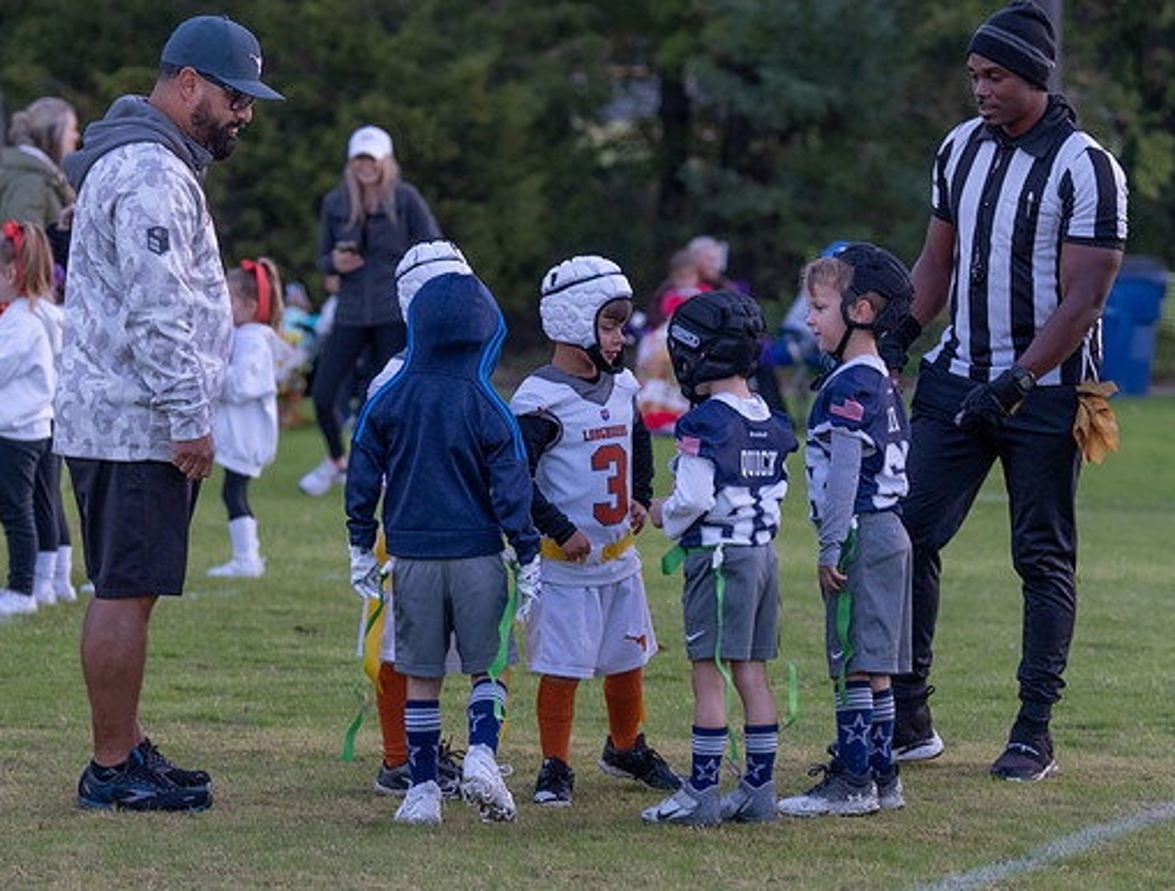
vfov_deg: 9.5
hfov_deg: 12.5
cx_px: 551
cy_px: 536
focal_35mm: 157
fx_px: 5351
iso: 320
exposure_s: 1/320
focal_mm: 91
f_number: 2.8
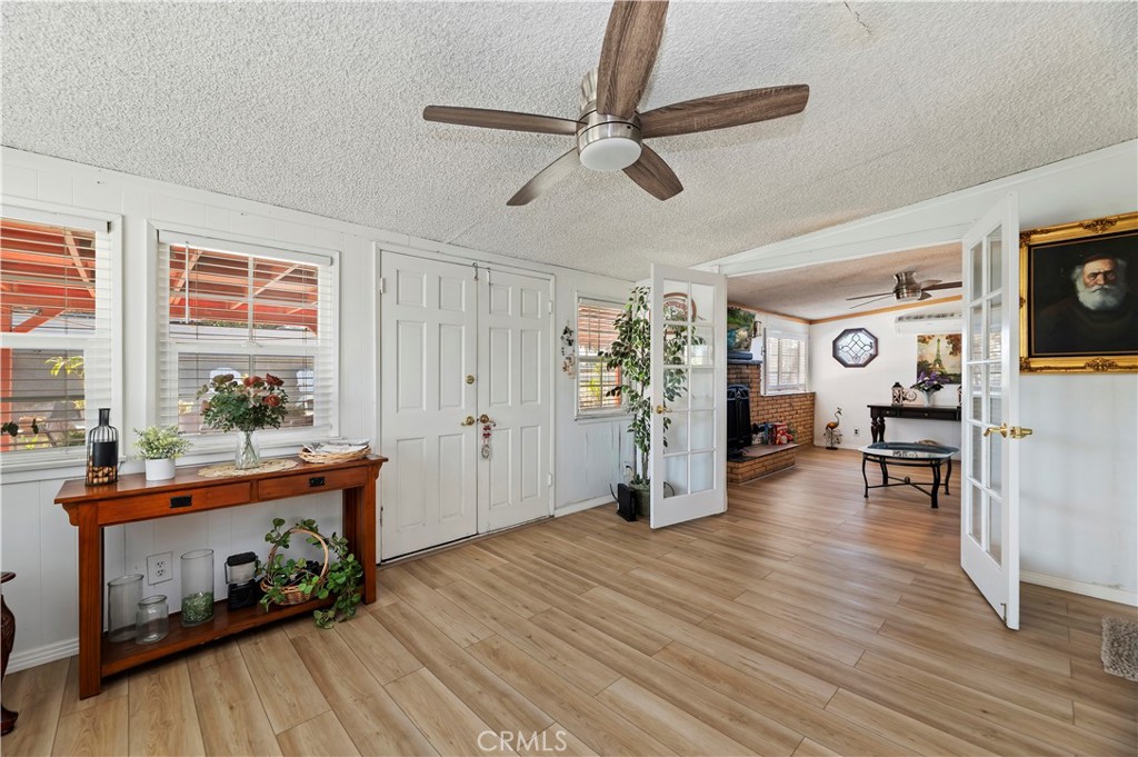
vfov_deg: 81.1
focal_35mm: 14
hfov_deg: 104.3
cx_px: 569
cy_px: 378
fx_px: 442
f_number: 10
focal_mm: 14
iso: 500
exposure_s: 1/4
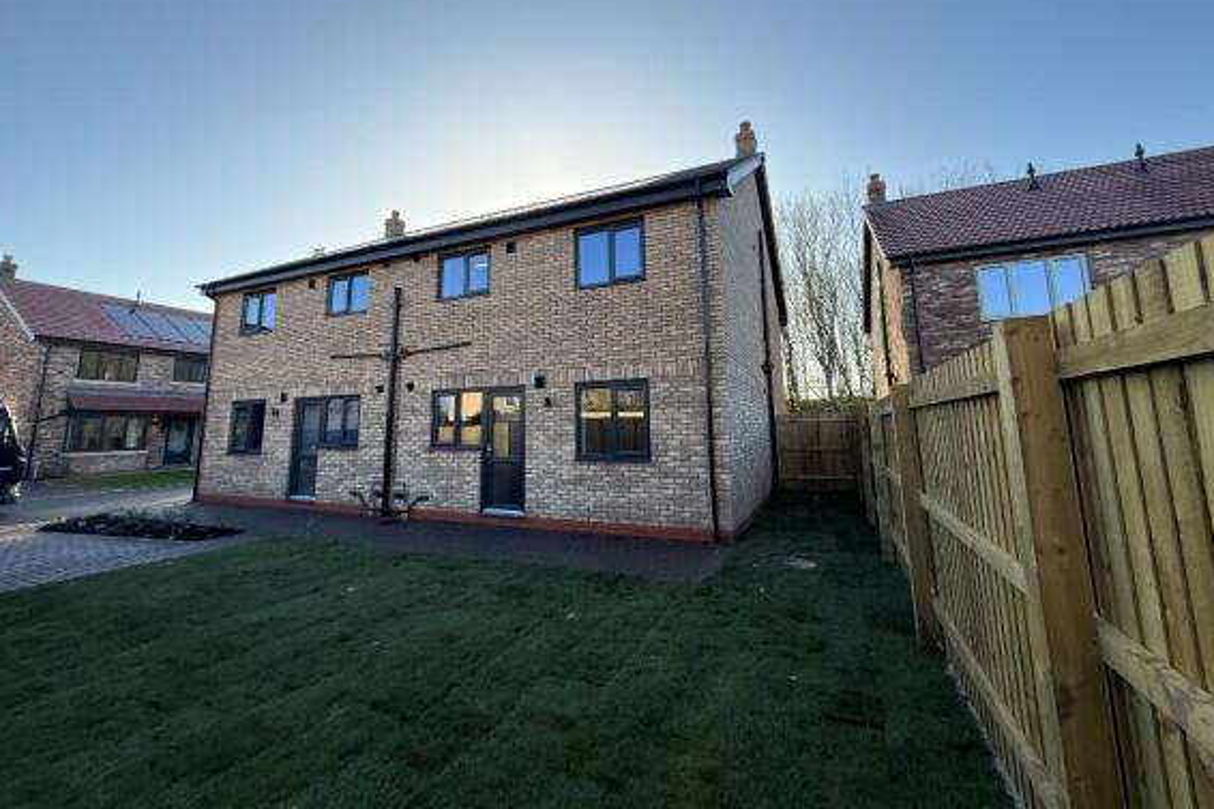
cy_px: 351
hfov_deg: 100.4
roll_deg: +0.6
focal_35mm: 15
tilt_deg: +9.5
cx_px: 606
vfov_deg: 76.9
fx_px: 506
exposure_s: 1/613
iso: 64
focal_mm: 2.22
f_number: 2.2
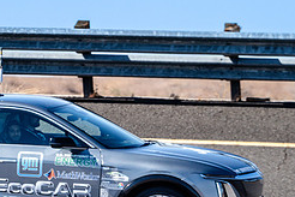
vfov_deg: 2.8
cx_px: 88
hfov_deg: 4.2
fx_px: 4048
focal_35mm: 494
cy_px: 46
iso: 320
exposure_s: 1/1250
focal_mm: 200
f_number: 5.6
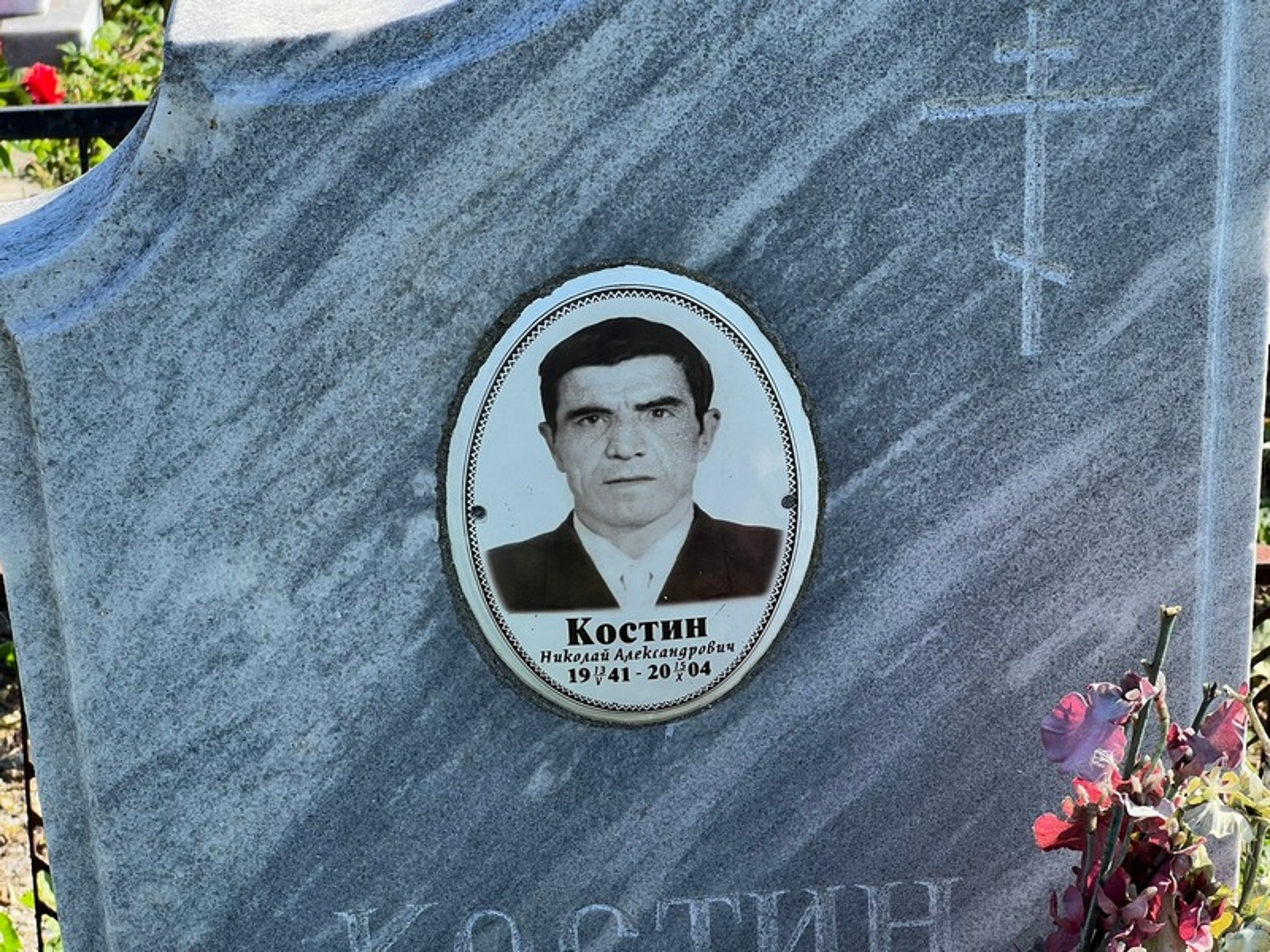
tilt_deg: -25.1
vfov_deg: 19.1
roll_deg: +0.1
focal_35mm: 77
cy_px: 476
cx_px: 635
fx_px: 2825
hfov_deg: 25.3
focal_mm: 9
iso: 32
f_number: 2.8
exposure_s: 1/210
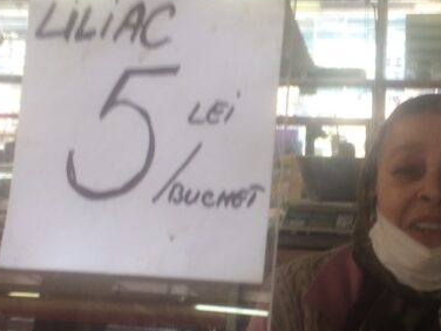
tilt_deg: -5.2
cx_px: 402
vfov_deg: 18.5
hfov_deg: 24.0
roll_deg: +0.6
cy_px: 264
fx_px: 1006
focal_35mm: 79
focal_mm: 4.15
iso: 32
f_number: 2.2
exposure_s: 1/33
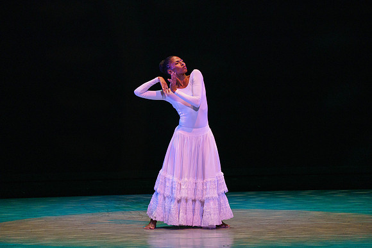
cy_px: 124
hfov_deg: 5.2
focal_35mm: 400
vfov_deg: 3.4
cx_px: 186
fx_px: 4134
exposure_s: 1/400
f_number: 6.3
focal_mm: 400
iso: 5000
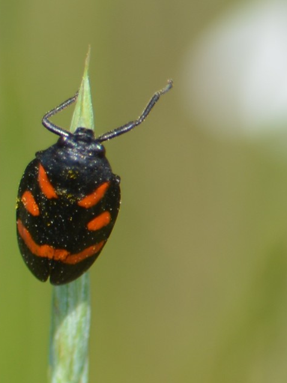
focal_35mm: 651
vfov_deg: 3.0
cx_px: 68
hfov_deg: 2.3
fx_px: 7201
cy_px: 192
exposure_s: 1/200
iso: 100
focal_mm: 300
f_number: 8
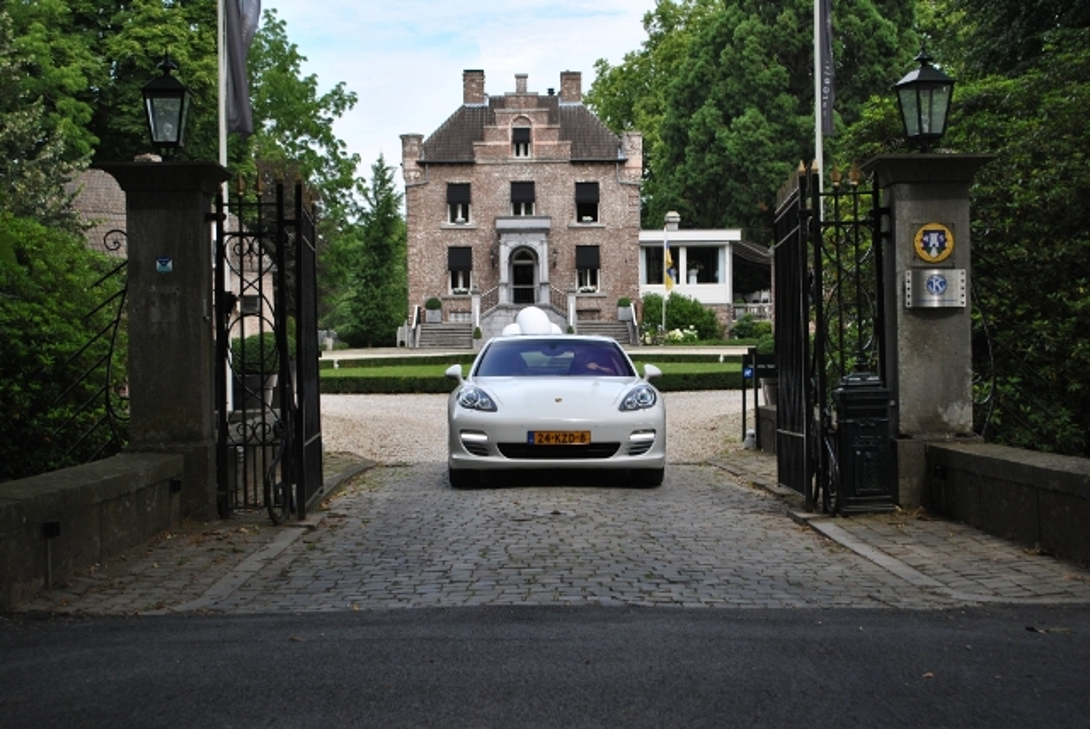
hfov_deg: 38.8
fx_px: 1546
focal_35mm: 51
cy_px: 364
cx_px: 545
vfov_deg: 26.5
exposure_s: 1/125
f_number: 5.6
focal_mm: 34
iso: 160
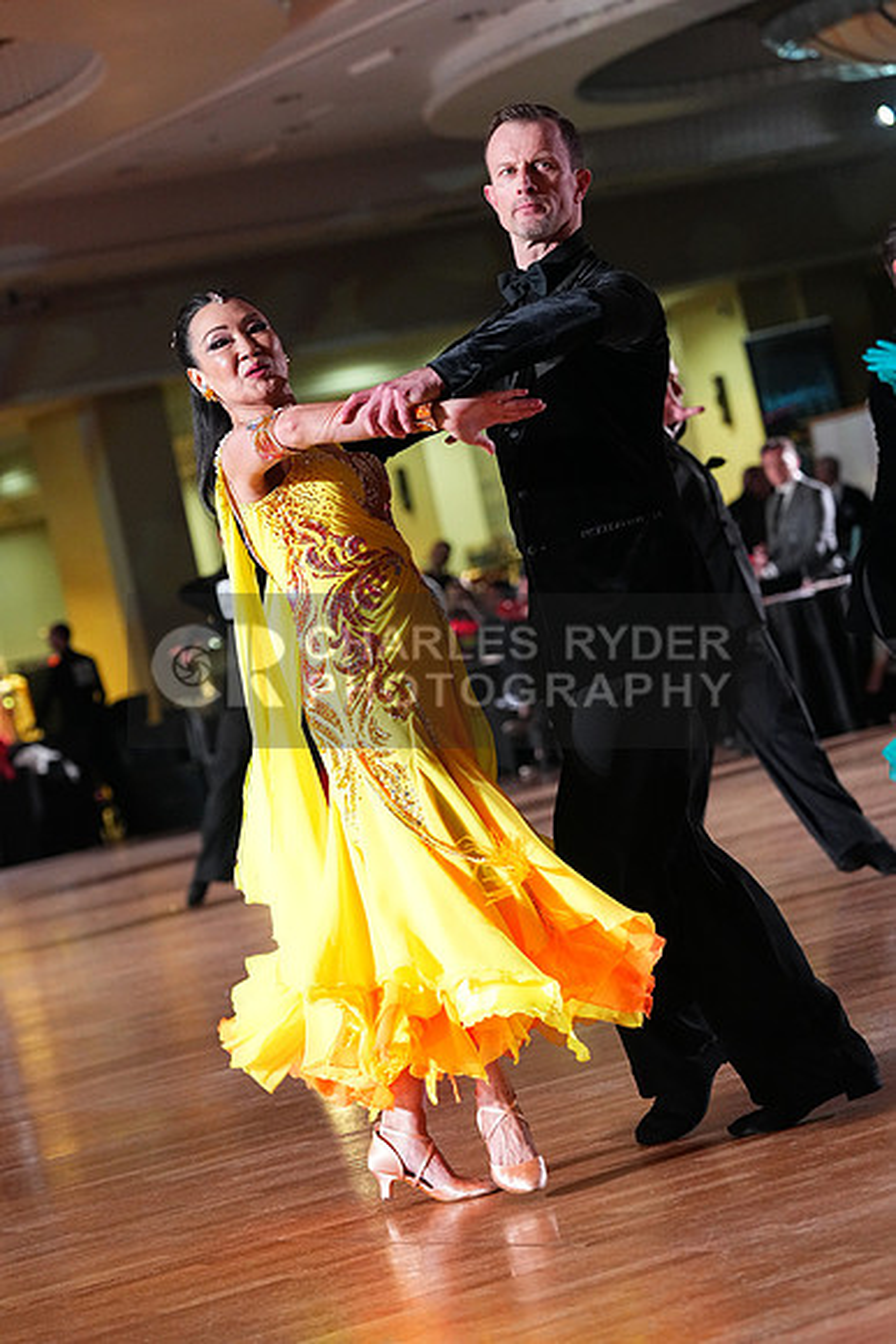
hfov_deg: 11.5
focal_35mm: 119
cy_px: 672
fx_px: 4440
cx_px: 448
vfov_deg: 17.2
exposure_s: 1/400
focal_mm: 119
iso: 6400
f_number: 4.5
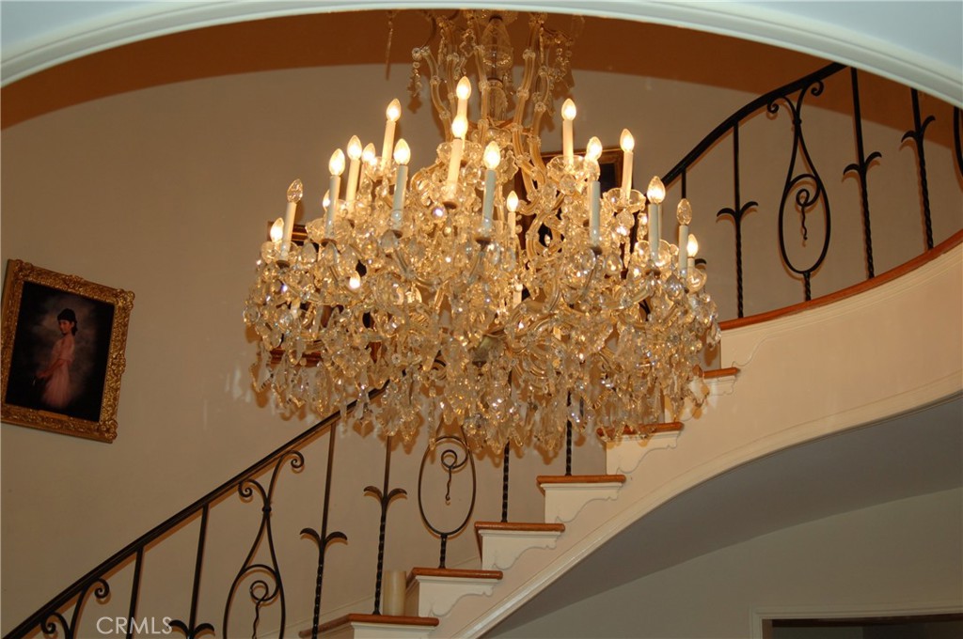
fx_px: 1122
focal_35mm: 42
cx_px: 482
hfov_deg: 46.5
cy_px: 320
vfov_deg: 31.8
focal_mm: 28
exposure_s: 1/100
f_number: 3.3
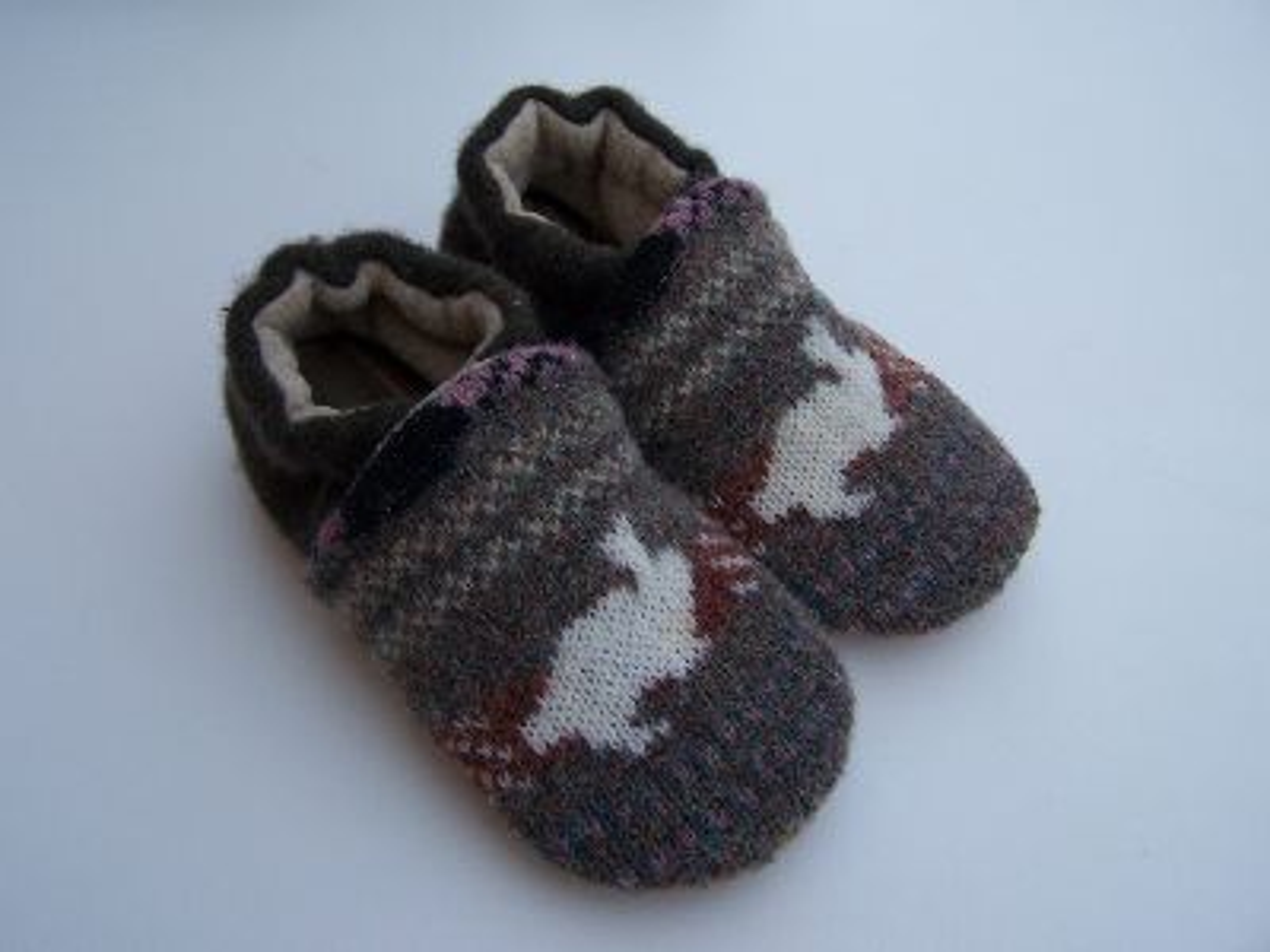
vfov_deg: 37.7
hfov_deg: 49.0
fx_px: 1394
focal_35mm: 38
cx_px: 635
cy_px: 476
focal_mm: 6.3
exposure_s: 1/200
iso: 80
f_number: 2.8
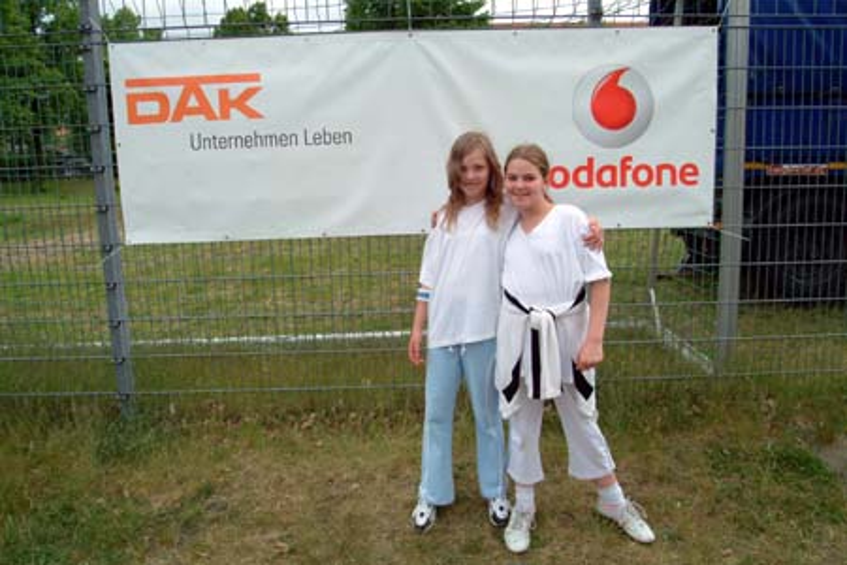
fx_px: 670
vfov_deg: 45.7
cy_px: 282
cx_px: 424
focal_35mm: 28
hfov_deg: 64.6
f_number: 9.5
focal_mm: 19
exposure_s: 1/350
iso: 400
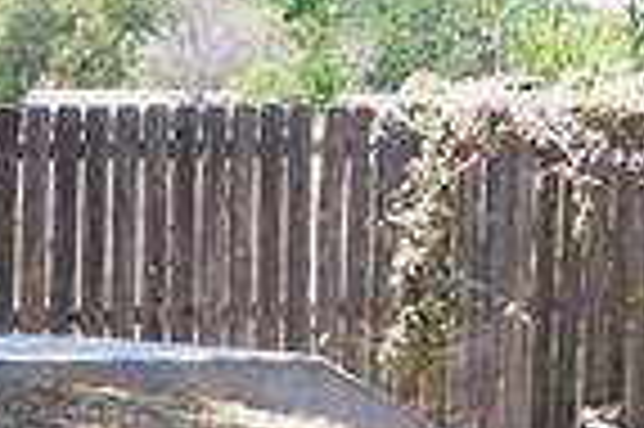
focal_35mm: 194
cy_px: 63
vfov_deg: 7.0
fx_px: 3466
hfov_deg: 10.4
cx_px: 793
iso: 200
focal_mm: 18
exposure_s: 1/200
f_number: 3.5
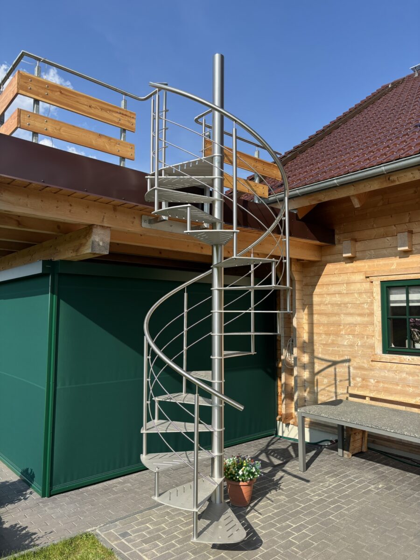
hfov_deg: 53.1
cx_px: 210
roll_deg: -0.8
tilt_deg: +5.5
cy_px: 280
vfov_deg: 67.3
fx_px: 421
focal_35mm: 26
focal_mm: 5.96
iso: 50
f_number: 1.6
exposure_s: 1/2242
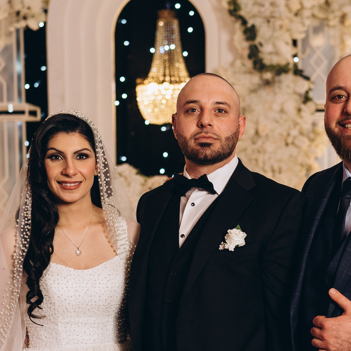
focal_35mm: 94
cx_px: 233
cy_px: 262
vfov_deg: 18.4
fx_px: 1078
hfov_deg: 18.4
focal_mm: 35
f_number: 2
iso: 640
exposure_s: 1/250
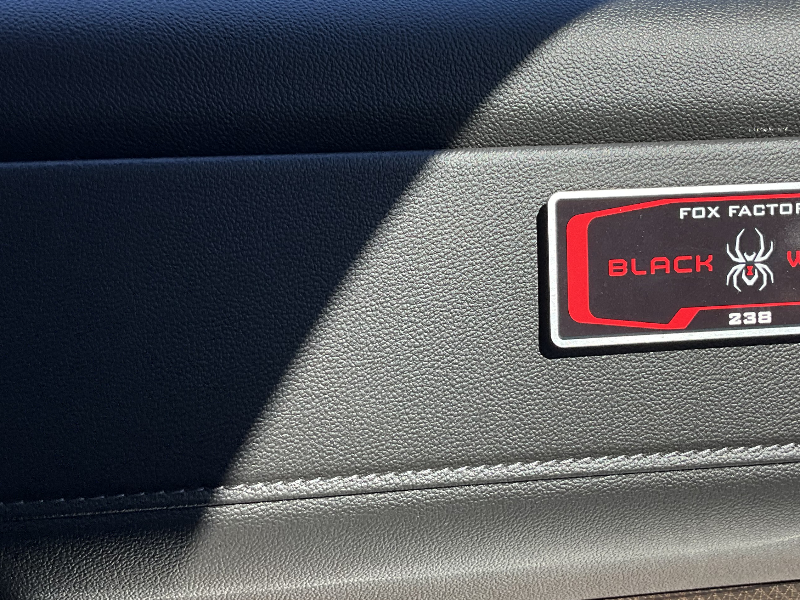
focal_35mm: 46
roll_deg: -0.8
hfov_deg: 41.0
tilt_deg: -14.3
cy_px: 234
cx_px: 487
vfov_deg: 31.4
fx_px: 1063
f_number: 1.8
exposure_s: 1/145
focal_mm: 3
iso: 20
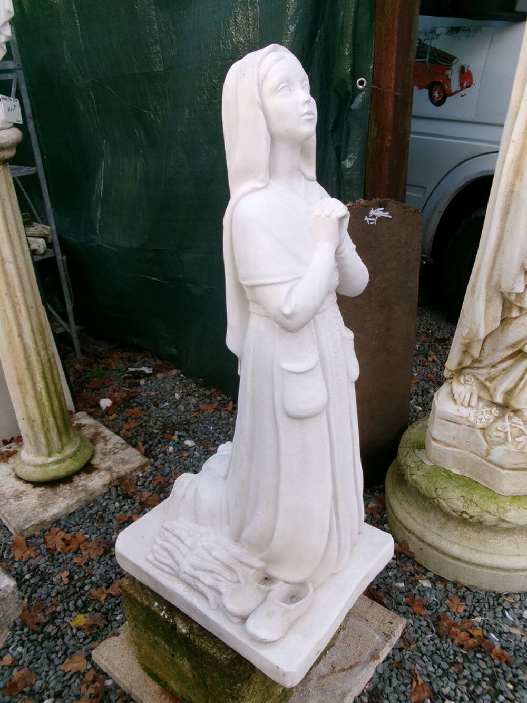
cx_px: 264
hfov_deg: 49.8
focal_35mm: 28
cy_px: 352
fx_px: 568
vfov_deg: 63.4
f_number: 3.9
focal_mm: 5.1
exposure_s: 1/70
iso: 100
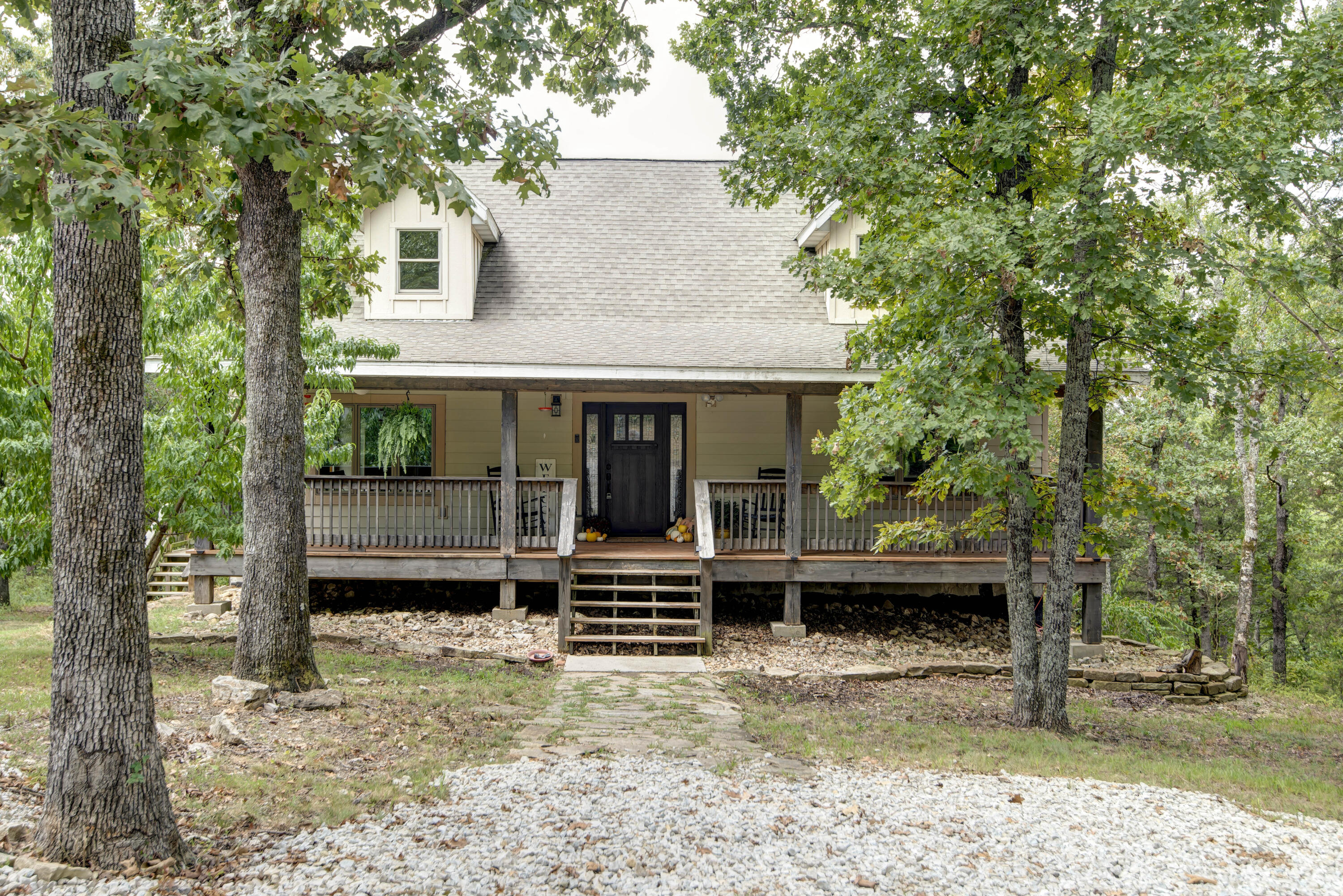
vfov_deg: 41.1
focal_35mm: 32
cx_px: 672
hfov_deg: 58.7
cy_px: 448
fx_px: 1194
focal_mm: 32
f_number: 6.7
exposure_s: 1/20
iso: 100
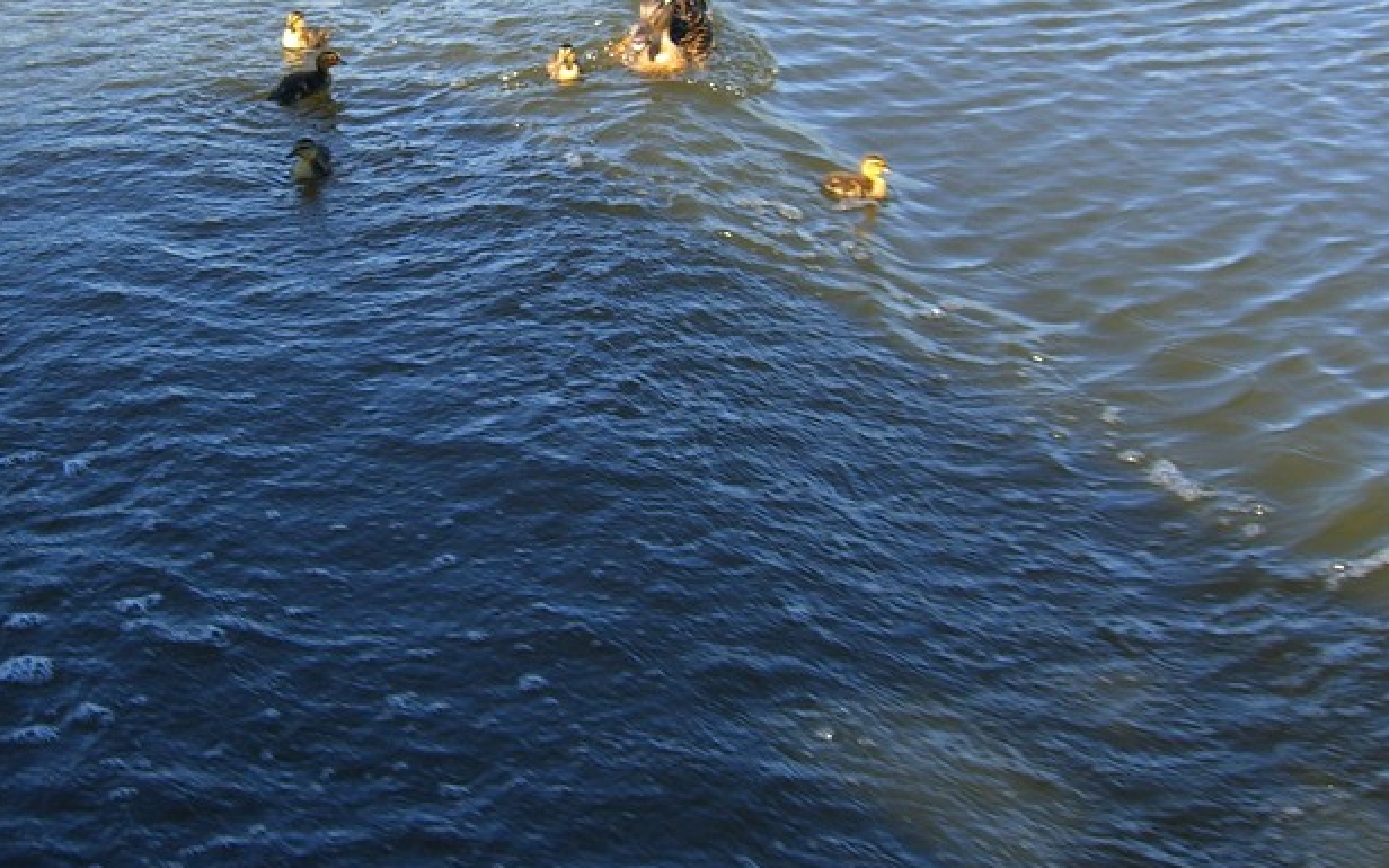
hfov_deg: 30.3
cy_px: 174
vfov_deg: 19.2
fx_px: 2536
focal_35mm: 67
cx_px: 424
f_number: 4
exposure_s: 1/200
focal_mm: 7.9
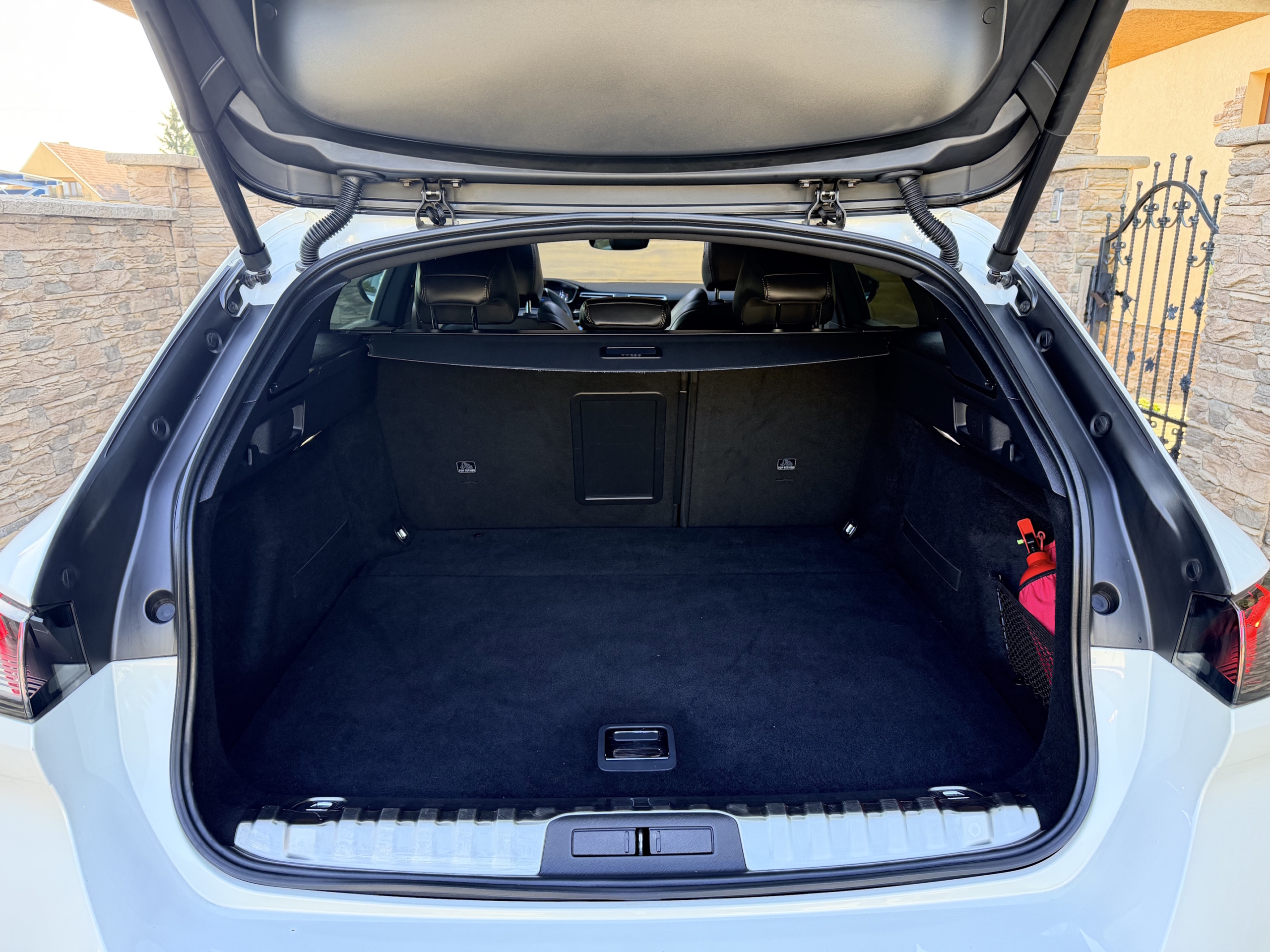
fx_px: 881
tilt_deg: -15.1
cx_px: 635
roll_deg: -0.4
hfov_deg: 71.6
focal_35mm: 24
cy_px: 476
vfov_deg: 56.8
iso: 200
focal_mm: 6.76
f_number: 1.78
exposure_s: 1/217
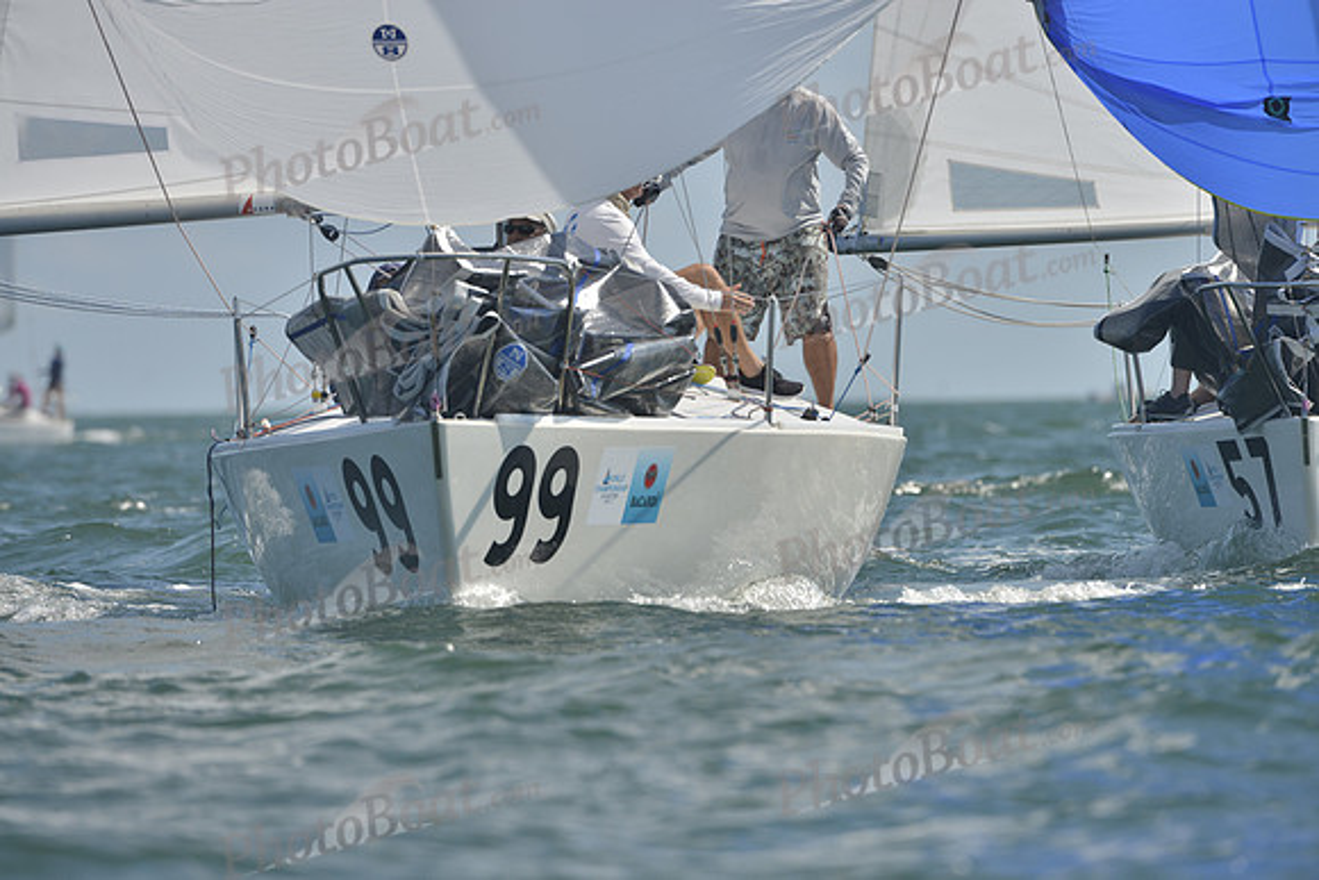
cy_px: 440
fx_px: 14658
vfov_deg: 3.4
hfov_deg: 5.2
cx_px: 660
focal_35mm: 400
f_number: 6.3
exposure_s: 1/1250
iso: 200
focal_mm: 400
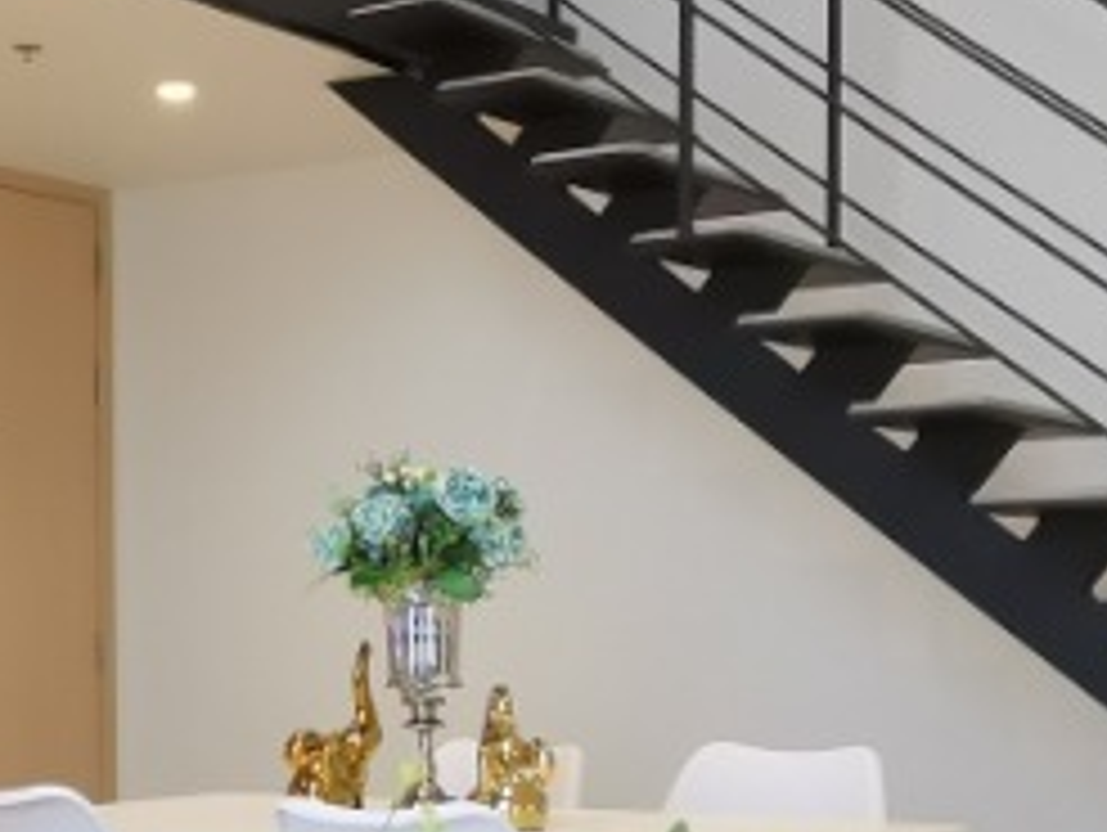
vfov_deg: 21.0
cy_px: 688
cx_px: 180
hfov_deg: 27.4
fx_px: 2209
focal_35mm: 69
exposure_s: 1/50
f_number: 2.2
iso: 320
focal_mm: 2.26
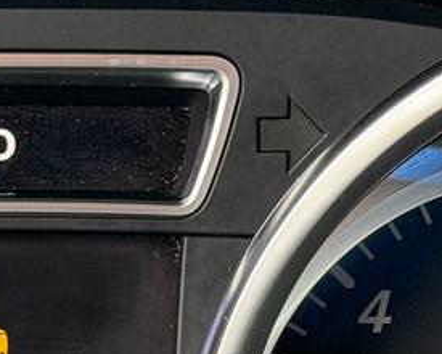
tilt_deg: -23.6
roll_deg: -0.2
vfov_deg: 7.0
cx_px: -18
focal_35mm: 218
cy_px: 415
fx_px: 2852
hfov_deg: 8.8
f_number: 1.78
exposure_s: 1/155
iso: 200
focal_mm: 6.76
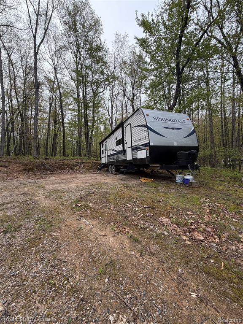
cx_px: 122
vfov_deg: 102.1
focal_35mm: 14
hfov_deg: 85.7
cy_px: 162
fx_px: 131
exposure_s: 1/294
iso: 50
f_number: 2.2
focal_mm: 2.22
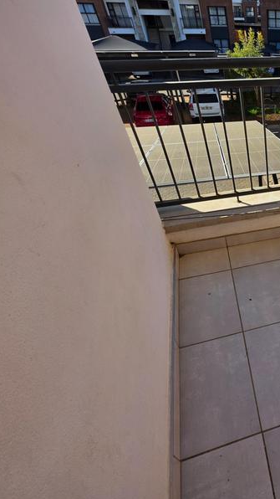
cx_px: 299
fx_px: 251
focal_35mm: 19
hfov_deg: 45.6
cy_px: 250
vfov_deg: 89.6
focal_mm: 2.2
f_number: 1.9
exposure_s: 1/932
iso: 32
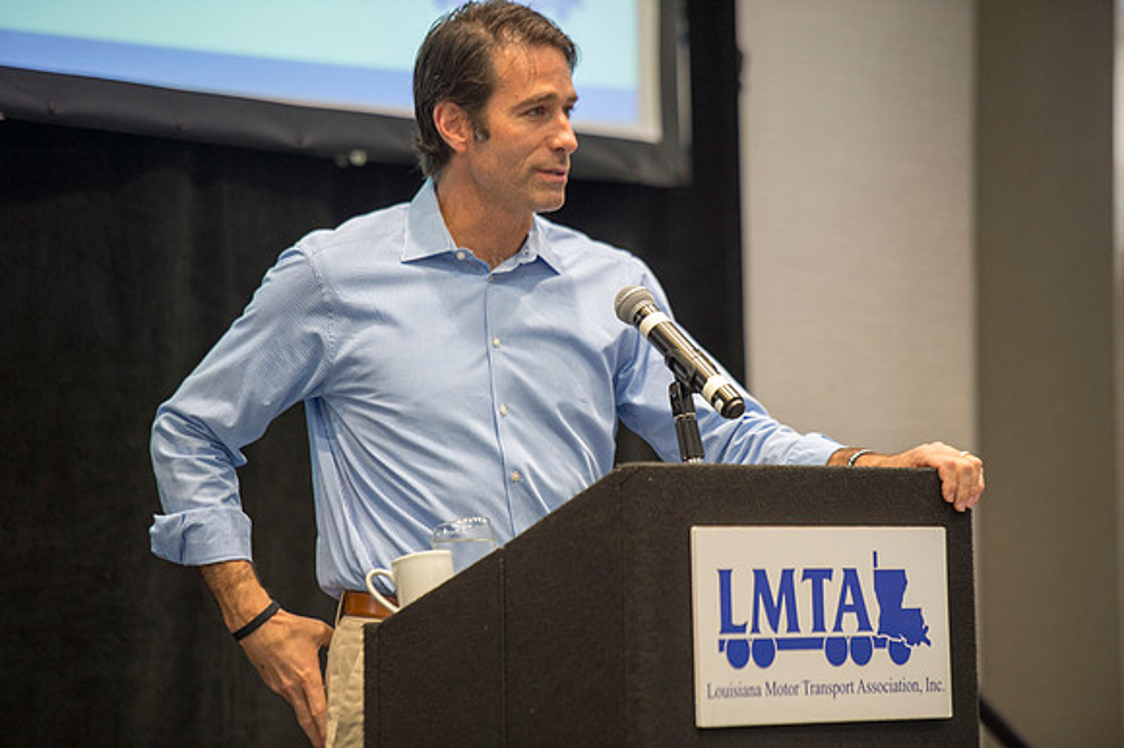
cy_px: 374
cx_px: 562
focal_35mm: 185
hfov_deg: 11.1
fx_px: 5773
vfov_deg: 7.4
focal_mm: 185
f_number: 2.8
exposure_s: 1/125
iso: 1250
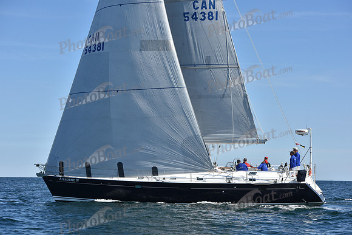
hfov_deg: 22.1
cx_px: 176
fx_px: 900
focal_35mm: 92
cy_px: 118
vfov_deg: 14.9
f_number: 6.3
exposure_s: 1/1600
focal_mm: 92
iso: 250
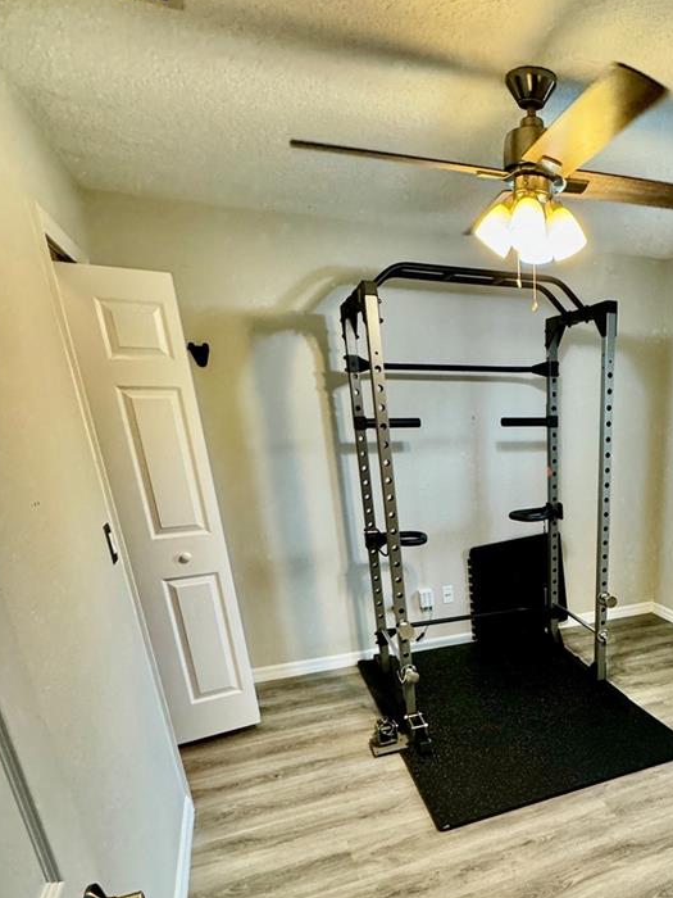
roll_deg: +0.8
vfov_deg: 68.5
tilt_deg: -20.3
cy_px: 634
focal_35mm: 24
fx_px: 622
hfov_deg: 52.1
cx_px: 565
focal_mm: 2.22
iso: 250
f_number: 2.2
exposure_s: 1/60
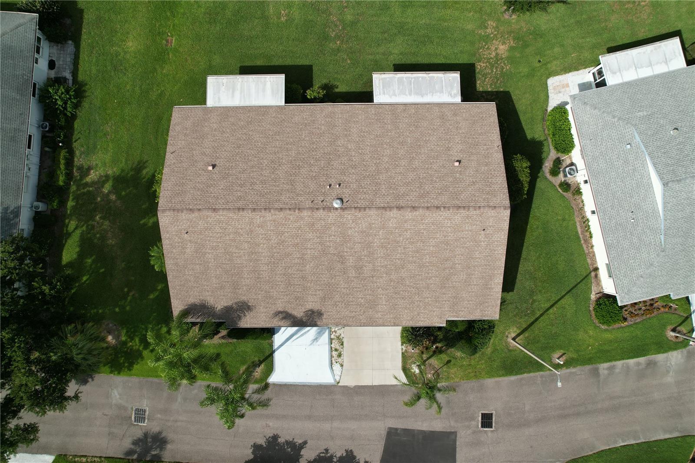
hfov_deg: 78.6
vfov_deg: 57.2
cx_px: 348
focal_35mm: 22
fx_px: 425
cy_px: 232
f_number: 2.8
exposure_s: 1/320
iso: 100
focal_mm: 8.38
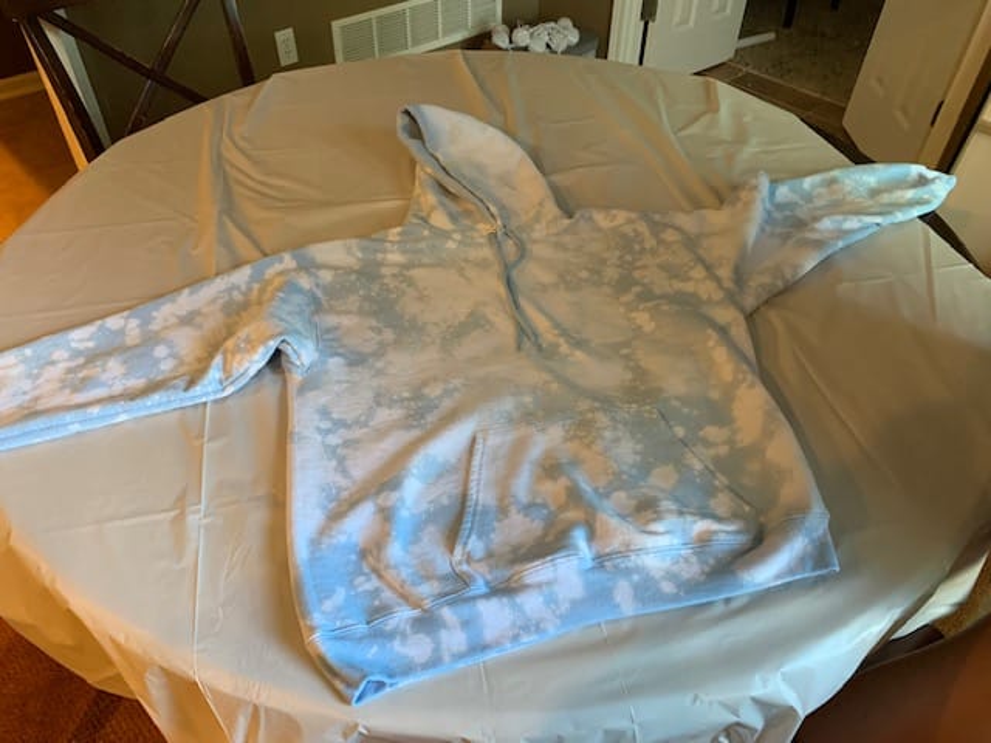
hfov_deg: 67.3
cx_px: 496
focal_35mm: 26
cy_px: 372
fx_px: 744
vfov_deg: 53.1
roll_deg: -1.6
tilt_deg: -44.3
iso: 320
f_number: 1.8
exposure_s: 1/60
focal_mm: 4.25
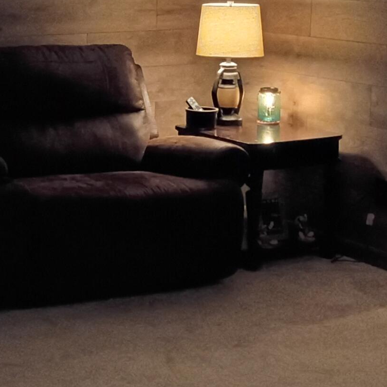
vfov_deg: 18.9
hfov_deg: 18.3
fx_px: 1151
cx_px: -51
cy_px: 81
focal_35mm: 91
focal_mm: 3.42
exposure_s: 1/24
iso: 2208
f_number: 2.2
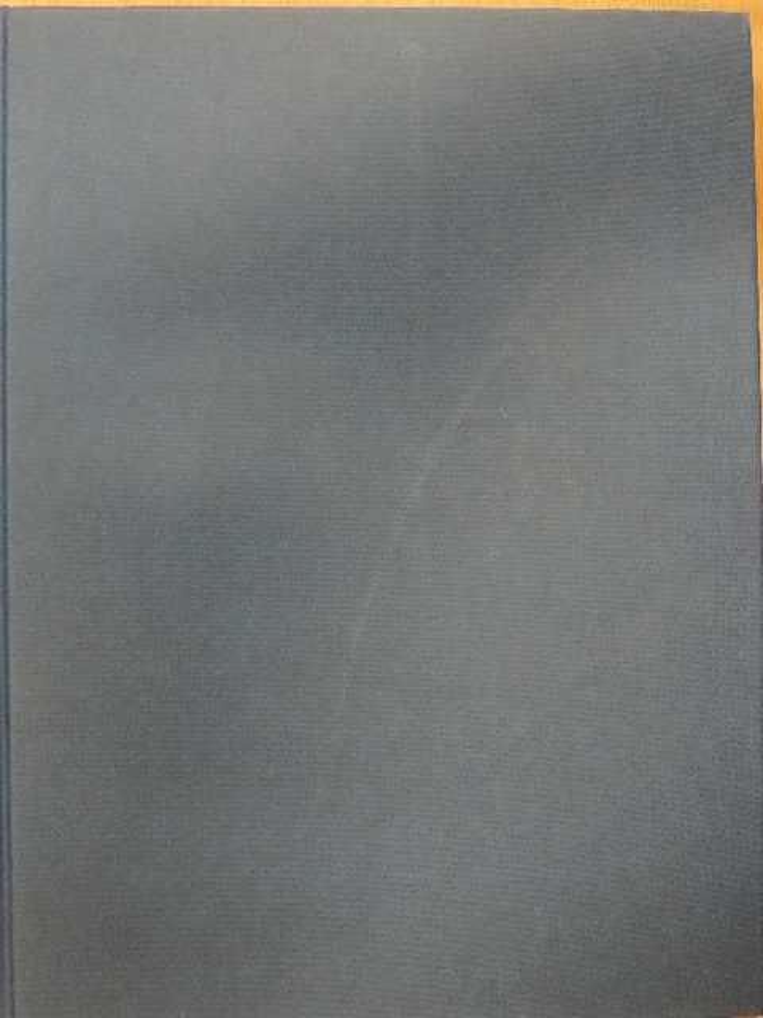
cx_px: 382
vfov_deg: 40.4
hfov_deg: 30.9
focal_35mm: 47
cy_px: 509
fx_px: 1381
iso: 800
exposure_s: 1/13
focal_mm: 8.3
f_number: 4.9
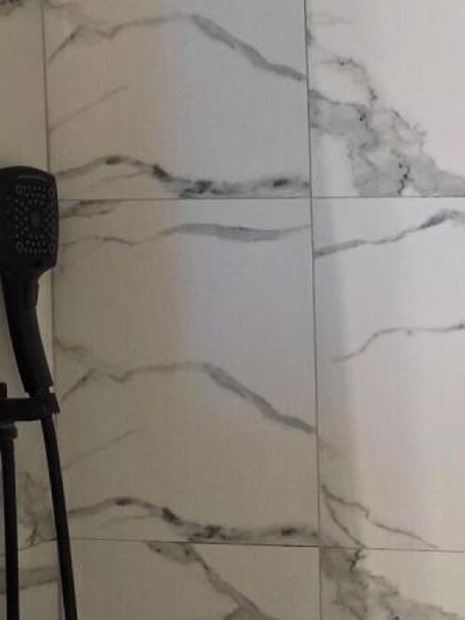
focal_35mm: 104
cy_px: 300
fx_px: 1861
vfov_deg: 18.9
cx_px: 752
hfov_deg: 13.2
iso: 125
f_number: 1.7
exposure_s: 1/120
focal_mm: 6.3
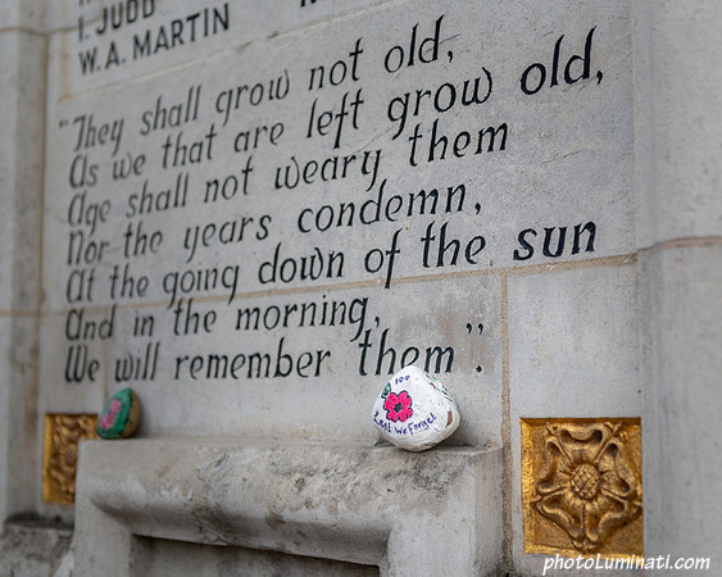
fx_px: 1218
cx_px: 359
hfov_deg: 33.0
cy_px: 304
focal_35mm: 57
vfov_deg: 26.7
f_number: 2.8
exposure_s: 1/800
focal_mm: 48
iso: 200
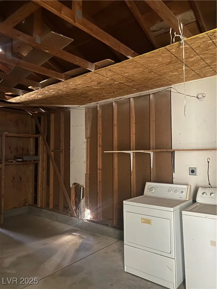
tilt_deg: +2.8
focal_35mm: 26
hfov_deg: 53.1
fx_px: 217
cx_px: 108
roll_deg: -0.1
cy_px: 144
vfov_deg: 67.3
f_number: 1.8
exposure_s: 1/8
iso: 500
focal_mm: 4.25
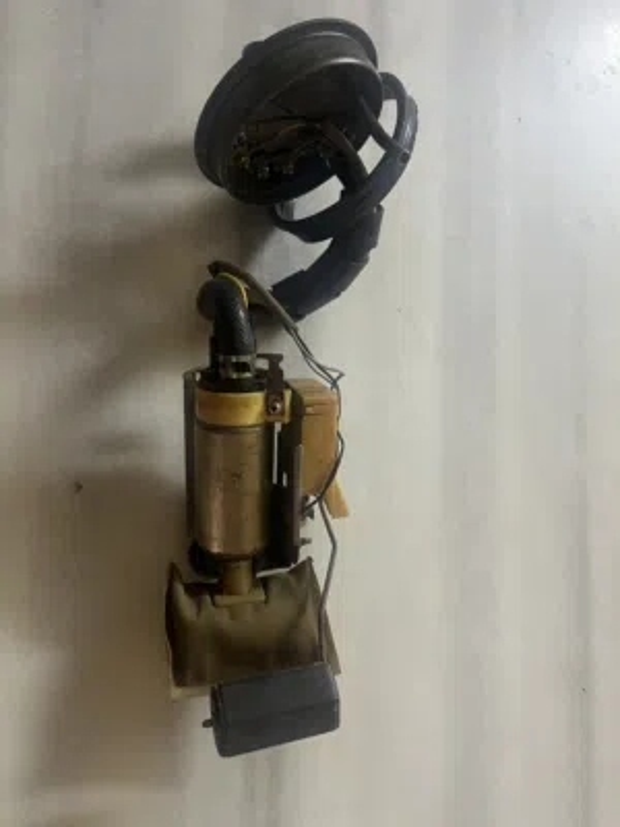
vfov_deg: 67.3
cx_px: 310
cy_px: 414
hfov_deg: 53.1
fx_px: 621
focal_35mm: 26
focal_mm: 5.7
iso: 250
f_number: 1.5
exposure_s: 1/50
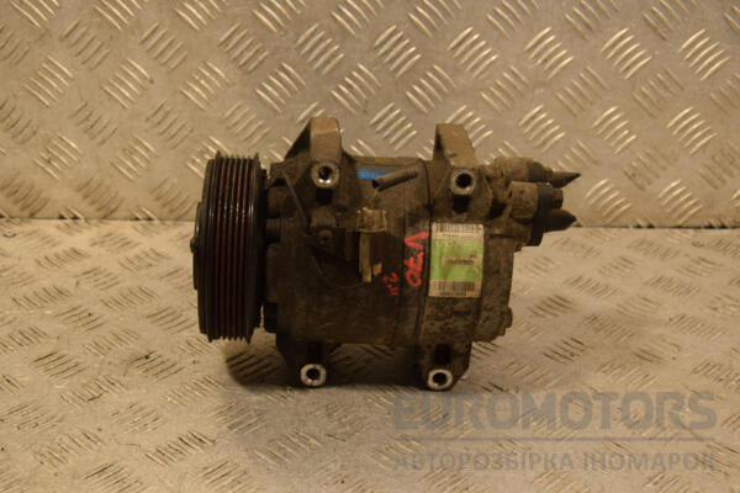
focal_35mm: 52
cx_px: 370
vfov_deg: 25.8
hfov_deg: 37.9
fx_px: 1079
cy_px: 246
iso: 800
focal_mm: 35
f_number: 6.3
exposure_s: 1/160
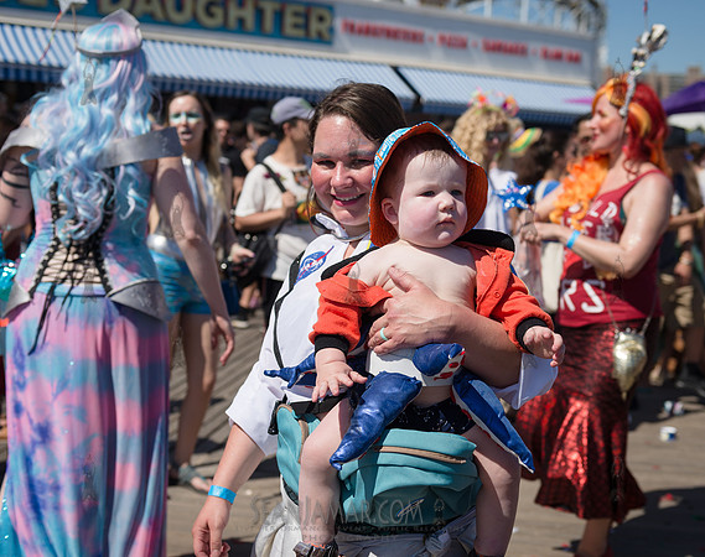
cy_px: 278
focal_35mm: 47
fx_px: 974
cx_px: 390
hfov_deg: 39.7
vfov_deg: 31.9
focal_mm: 42
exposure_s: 1/3200
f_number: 3.5
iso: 100
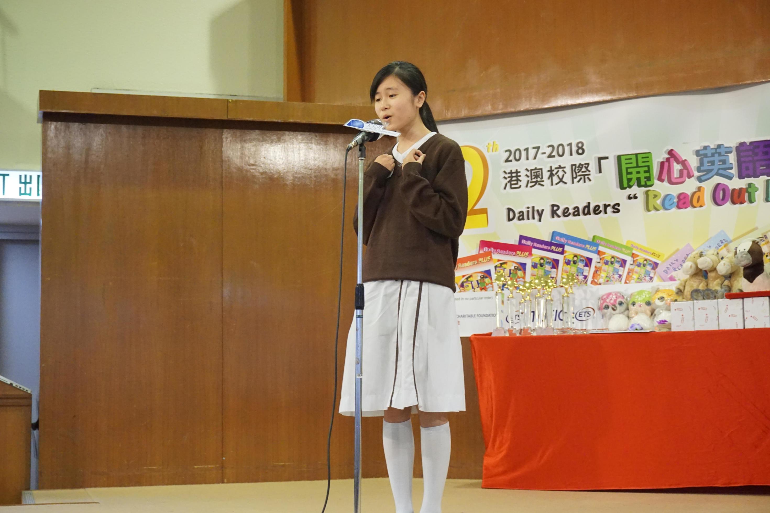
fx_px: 1283
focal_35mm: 60
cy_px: 256
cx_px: 385
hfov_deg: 33.4
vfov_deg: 22.6
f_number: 5.6
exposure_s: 1/80
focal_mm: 40
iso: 3200
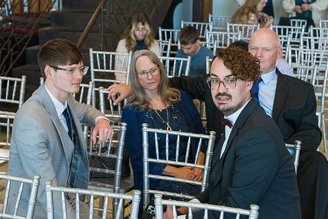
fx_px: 638
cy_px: 110
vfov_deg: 19.5
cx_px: 164
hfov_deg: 28.8
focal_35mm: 70
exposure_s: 1/160
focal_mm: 70
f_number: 5
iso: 5000
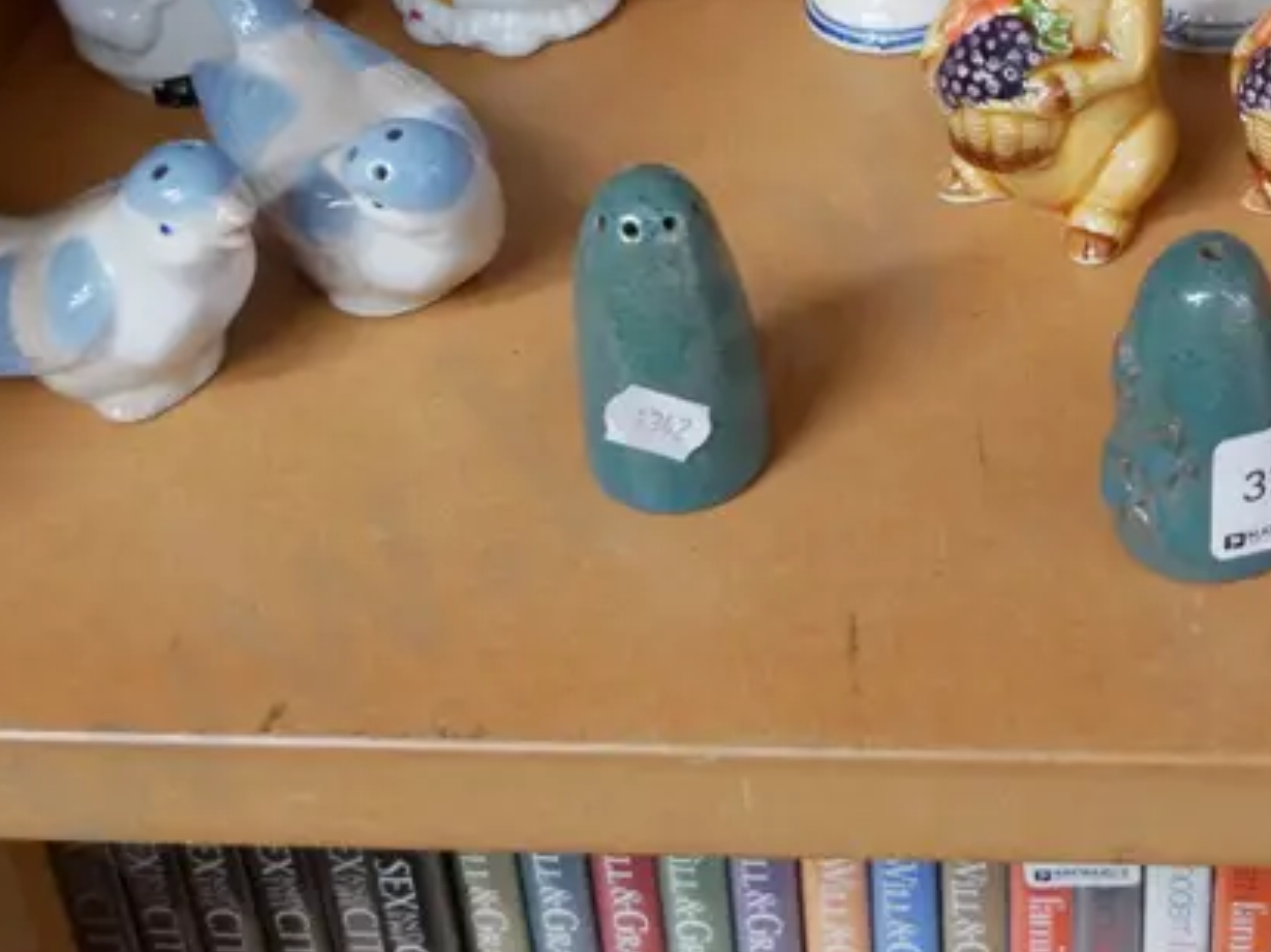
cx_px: 1097
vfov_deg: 17.0
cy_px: 47
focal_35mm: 85
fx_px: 3119
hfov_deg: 22.6
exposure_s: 1/60
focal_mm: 17
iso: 2000
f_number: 4
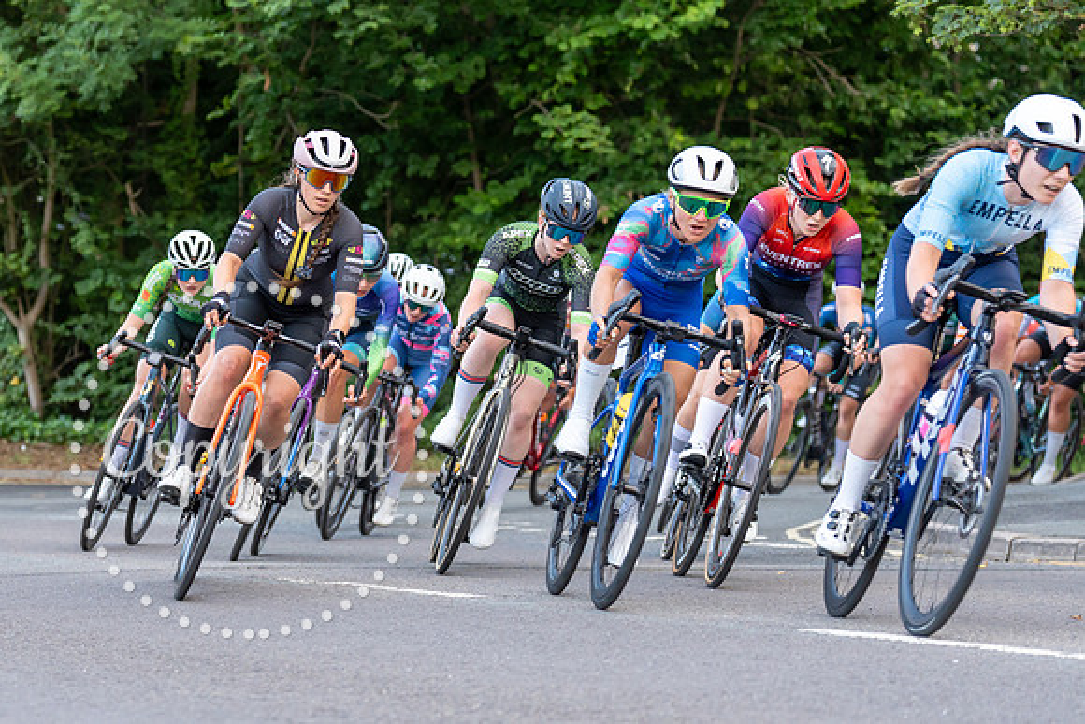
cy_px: 393
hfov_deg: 17.1
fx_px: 3577
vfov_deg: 11.6
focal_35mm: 119
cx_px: 238
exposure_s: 1/500
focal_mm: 76
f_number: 3.2
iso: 1000
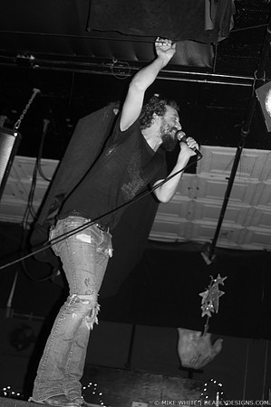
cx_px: 136
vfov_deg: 37.9
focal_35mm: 52
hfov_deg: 25.7
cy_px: 204
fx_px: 594
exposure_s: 1/40
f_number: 2.8
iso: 800
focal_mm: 35
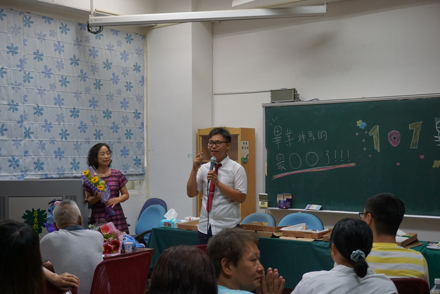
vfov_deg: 25.8
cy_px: 147
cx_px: 220
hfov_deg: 37.8
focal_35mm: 52
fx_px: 642
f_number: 5.6
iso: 1250
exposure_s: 1/160
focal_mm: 35
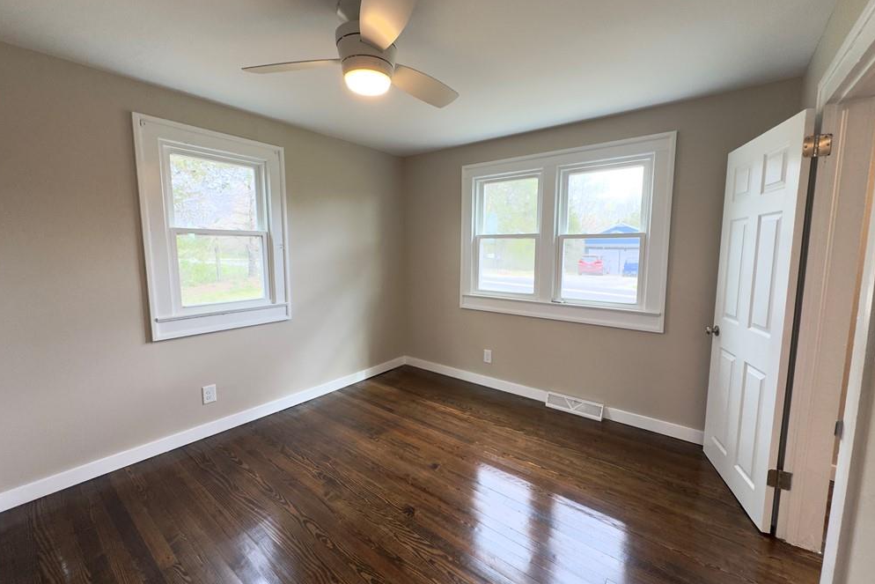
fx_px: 365
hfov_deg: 100.4
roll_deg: +0.3
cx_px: 441
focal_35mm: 15
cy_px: 288
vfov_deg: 77.3
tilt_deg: -6.8
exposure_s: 1/120
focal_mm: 2.22
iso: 100
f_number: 2.2
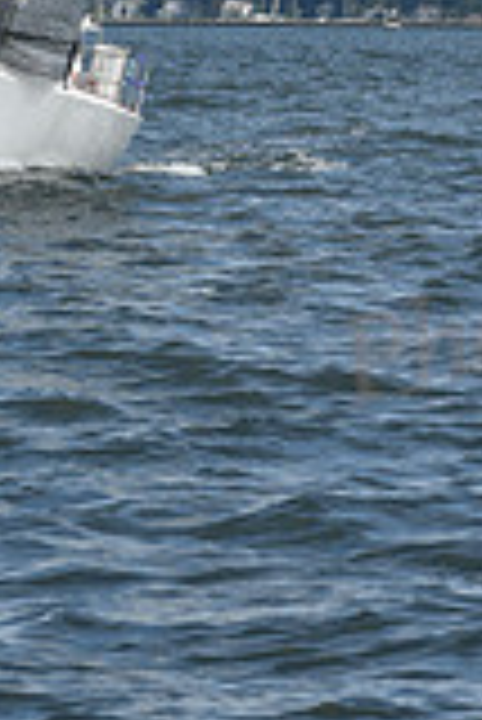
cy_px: -338
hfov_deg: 3.9
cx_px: 110
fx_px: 7134
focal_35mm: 356
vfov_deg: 5.7
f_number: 11
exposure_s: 1/1000
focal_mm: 98
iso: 320
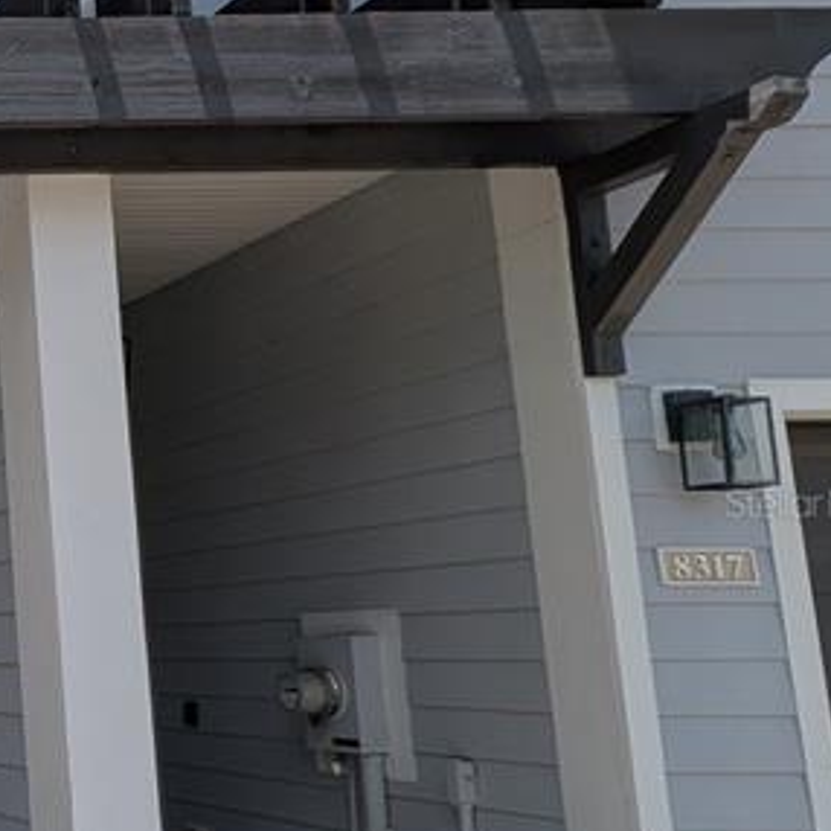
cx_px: -581
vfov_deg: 40.7
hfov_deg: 24.2
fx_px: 1114
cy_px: 503
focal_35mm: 41
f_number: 2.2
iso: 47
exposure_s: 1/1239
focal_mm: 1.95
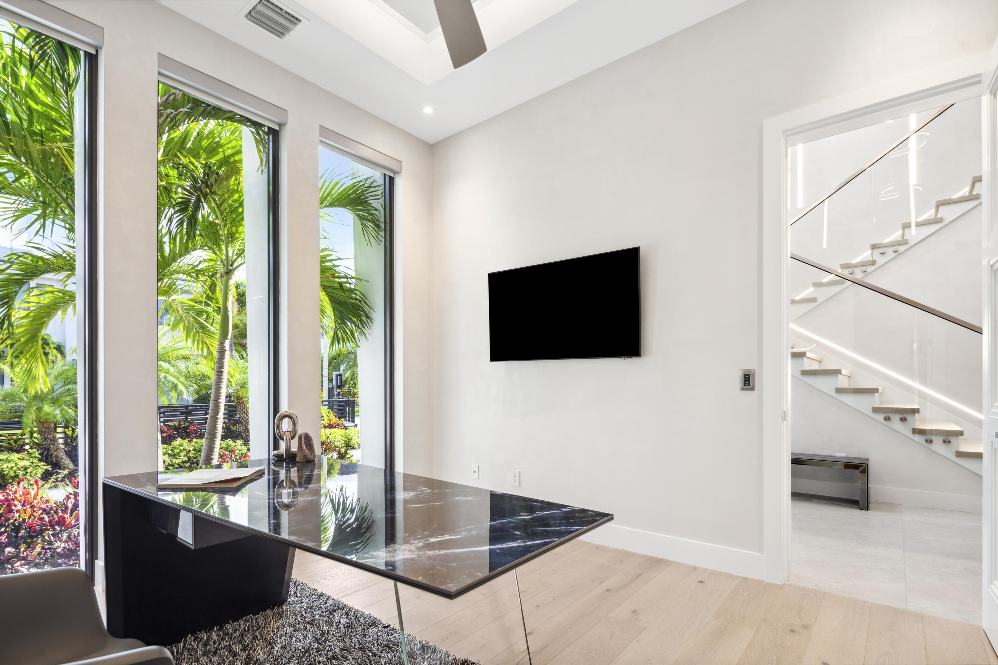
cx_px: 499
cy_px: 332
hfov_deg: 93.3
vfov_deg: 70.4
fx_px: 471
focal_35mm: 17
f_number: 8
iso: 125
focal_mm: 17
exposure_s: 1/20
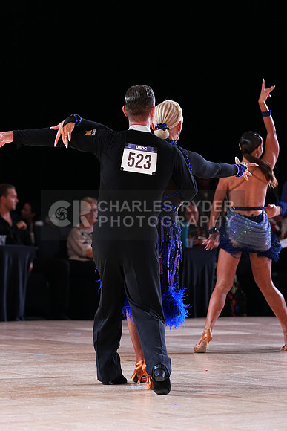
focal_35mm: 171
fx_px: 2043
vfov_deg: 12.0
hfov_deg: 8.0
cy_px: 216
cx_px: 144
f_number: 4
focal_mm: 171
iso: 3200
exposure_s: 1/400
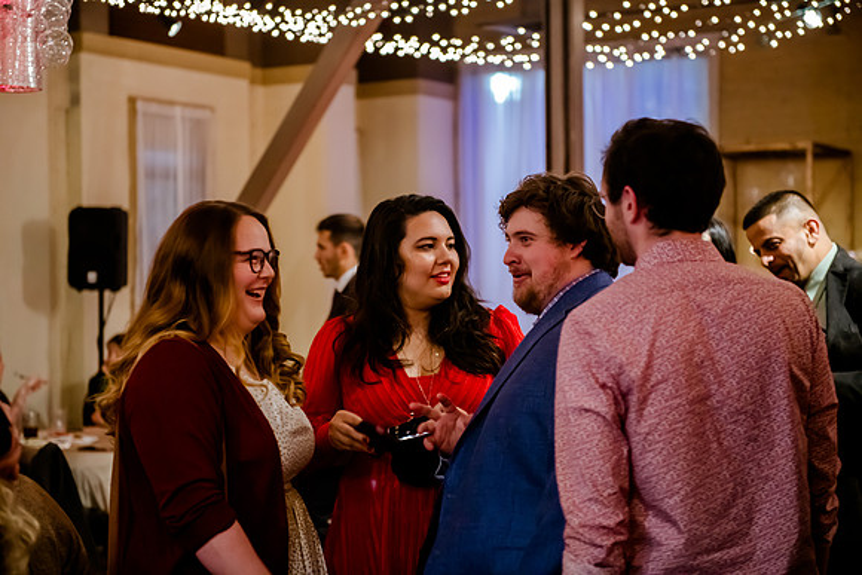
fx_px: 1676
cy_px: 288
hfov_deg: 28.8
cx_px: 431
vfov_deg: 19.5
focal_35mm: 70
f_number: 2.8
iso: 4000
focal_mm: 70
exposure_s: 1/80
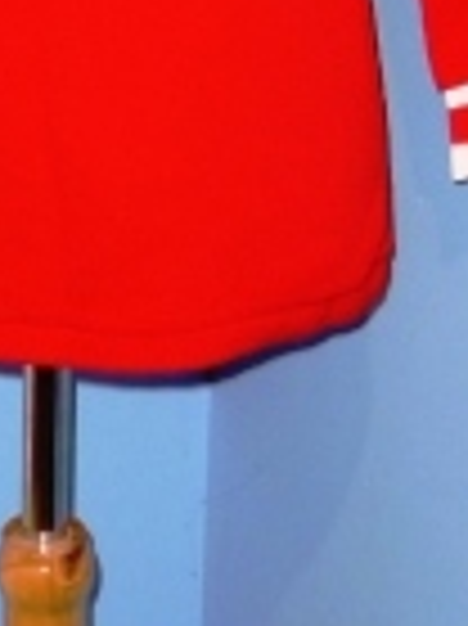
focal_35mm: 177
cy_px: -306
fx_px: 3196
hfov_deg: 8.4
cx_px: 63
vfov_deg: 10.8
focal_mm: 9.3
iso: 250
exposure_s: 1/30
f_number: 4.3
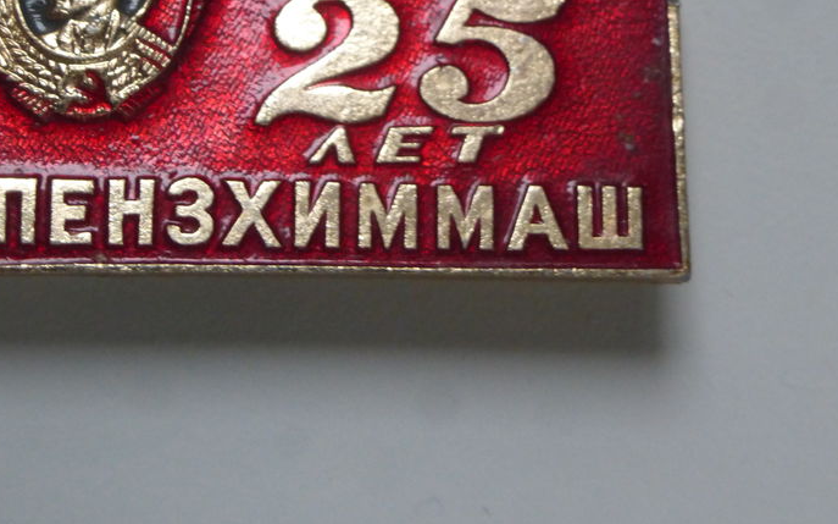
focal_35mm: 88
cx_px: 343
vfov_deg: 14.8
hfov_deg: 23.5
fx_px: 2009
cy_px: 105
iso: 400
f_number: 4.6
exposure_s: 1/30
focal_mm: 9.7
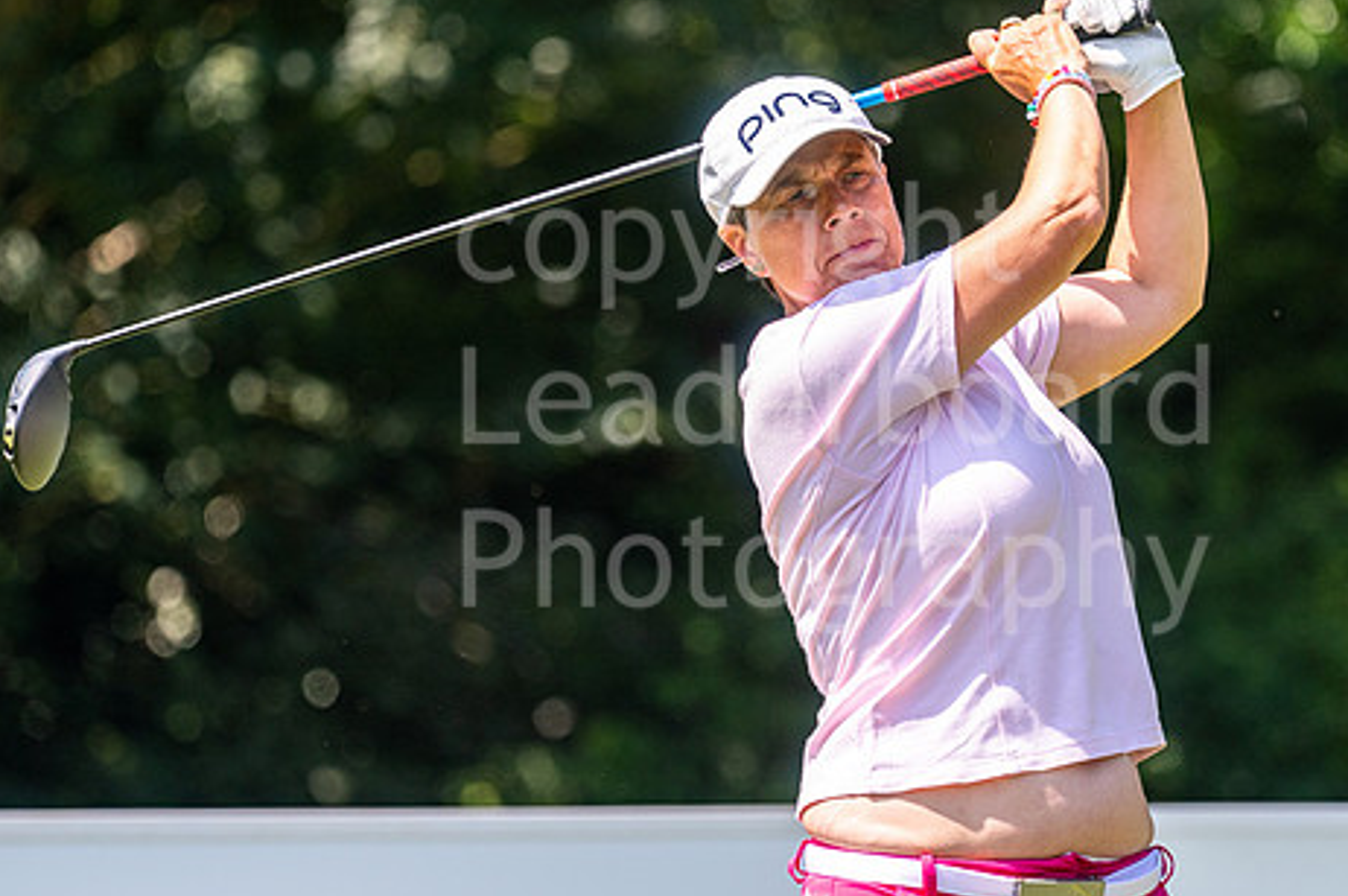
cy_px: 423
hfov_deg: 3.7
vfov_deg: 2.4
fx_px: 21133
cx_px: 840
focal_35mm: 565
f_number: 4.5
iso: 200
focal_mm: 300
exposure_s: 1/1000
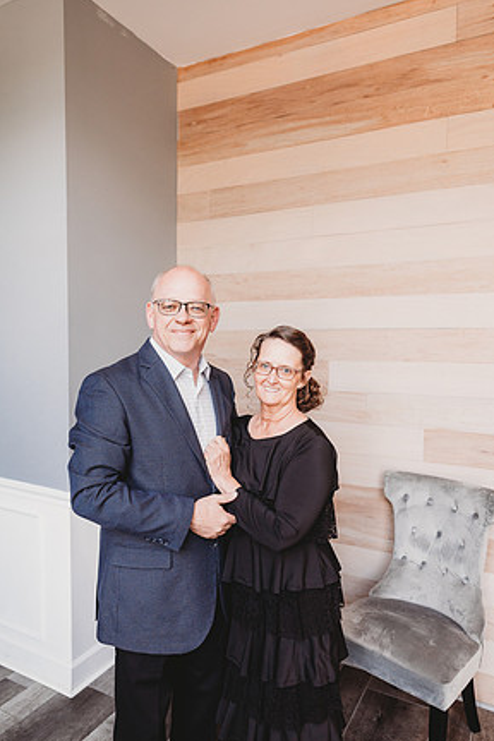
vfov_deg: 71.5
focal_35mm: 25
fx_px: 515
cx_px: 242
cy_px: 383
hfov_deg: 51.3
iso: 500
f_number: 2.8
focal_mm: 24
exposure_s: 1/200
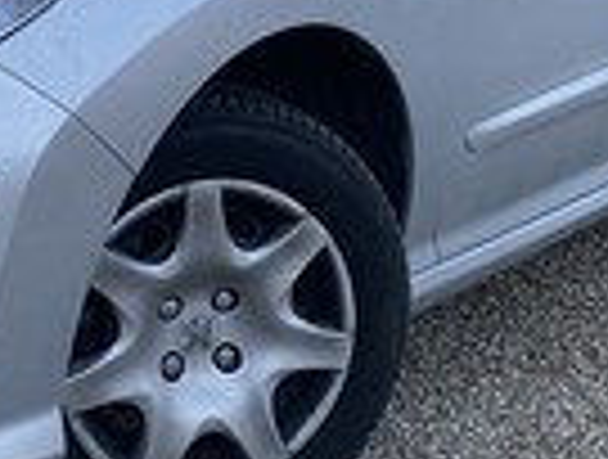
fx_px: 1726
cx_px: -63
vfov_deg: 14.9
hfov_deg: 19.2
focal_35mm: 98
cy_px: 2
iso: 160
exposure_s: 1/60
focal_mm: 4.25
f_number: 1.8
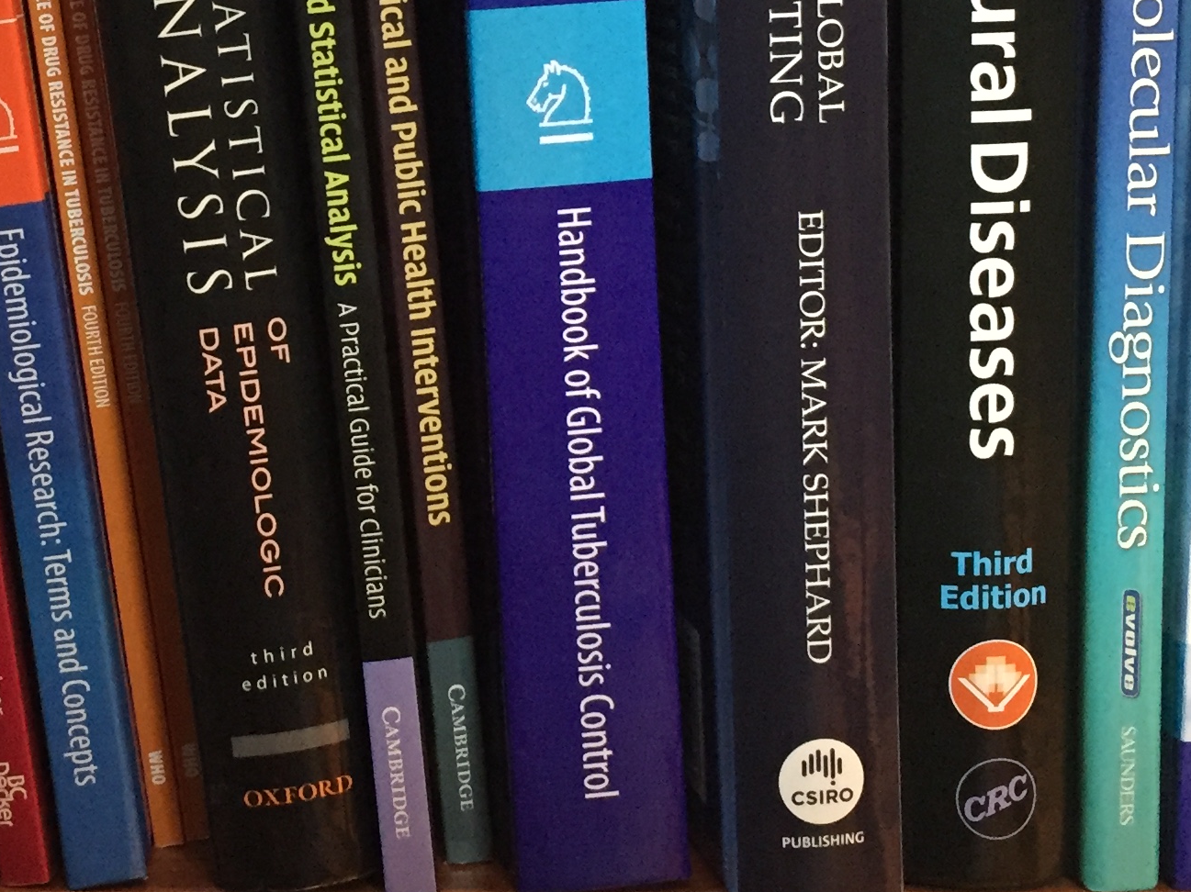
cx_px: 246
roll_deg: -1.5
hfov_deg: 26.2
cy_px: 162
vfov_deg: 19.9
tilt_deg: -7.5
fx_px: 2511
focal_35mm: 73
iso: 200
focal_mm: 4.15
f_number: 2.2
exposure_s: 1/30
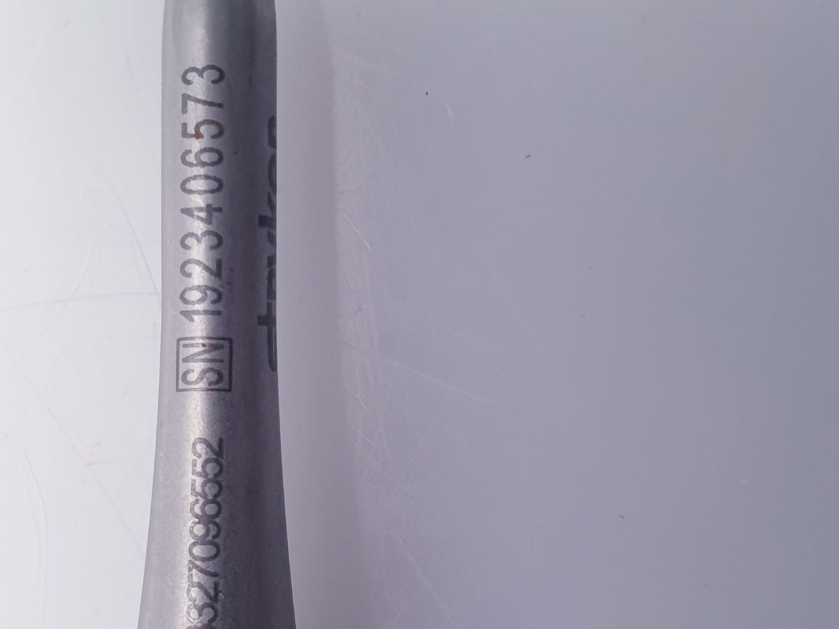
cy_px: 451
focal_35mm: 53
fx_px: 1285
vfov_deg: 27.2
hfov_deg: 36.0
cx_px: 333
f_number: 2.4
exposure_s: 1/50
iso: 125
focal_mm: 4.3
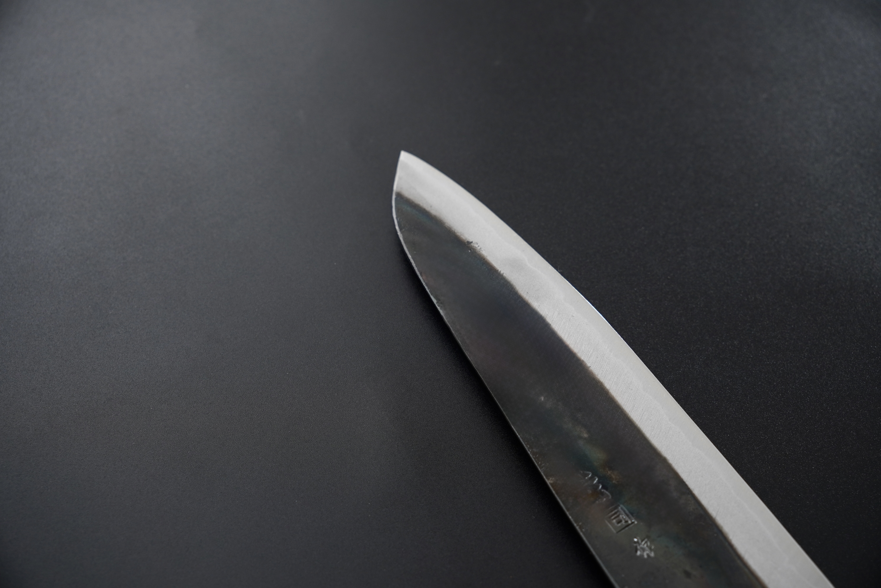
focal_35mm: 47
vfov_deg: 28.6
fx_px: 1153
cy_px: 294
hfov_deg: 41.8
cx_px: 440
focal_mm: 31.4
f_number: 5
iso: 250
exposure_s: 1/160
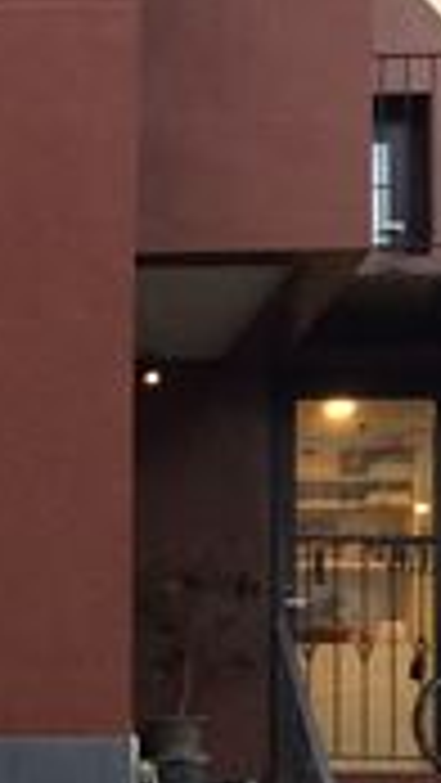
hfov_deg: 7.8
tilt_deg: +4.2
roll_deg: -1.9
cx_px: -608
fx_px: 3011
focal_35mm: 145
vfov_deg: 14.4
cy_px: 878
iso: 40
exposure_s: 1/30
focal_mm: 4.15
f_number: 2.2
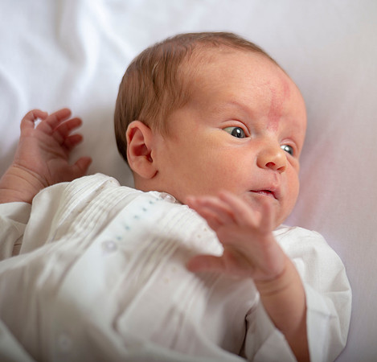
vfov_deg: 6.7
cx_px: 261
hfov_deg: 6.9
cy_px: 188
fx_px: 3105
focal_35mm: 257
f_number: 2.8
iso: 80
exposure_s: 1/250
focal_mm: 190
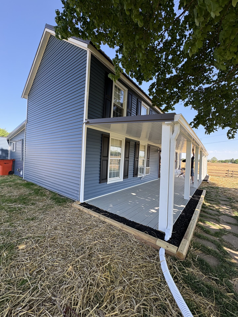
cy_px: 158
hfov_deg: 85.7
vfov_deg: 102.1
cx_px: 119
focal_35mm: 14
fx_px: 128
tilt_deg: +0.8
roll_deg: -2.4
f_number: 2.2
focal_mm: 2.22
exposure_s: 1/295
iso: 40
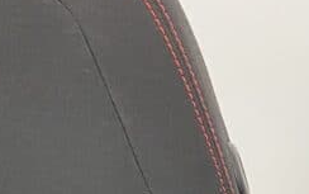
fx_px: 1045
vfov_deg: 9.3
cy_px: 488
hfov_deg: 15.1
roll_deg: -0.4
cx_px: 515
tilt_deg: -17.5
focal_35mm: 124
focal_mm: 4.25
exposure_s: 1/50
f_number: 1.8
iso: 100
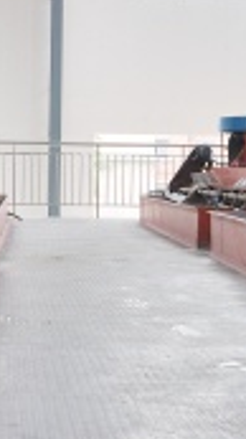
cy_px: 171
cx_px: 56
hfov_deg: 12.3
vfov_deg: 21.8
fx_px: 1139
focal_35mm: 98
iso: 200
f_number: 4.5
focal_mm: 18
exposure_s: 1/160
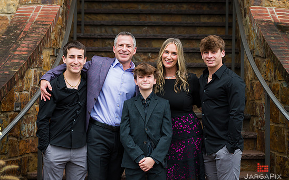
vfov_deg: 13.5
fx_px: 764
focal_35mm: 97
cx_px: 142
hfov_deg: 21.4
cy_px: 85
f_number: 4
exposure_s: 1/200
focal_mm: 85
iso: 200
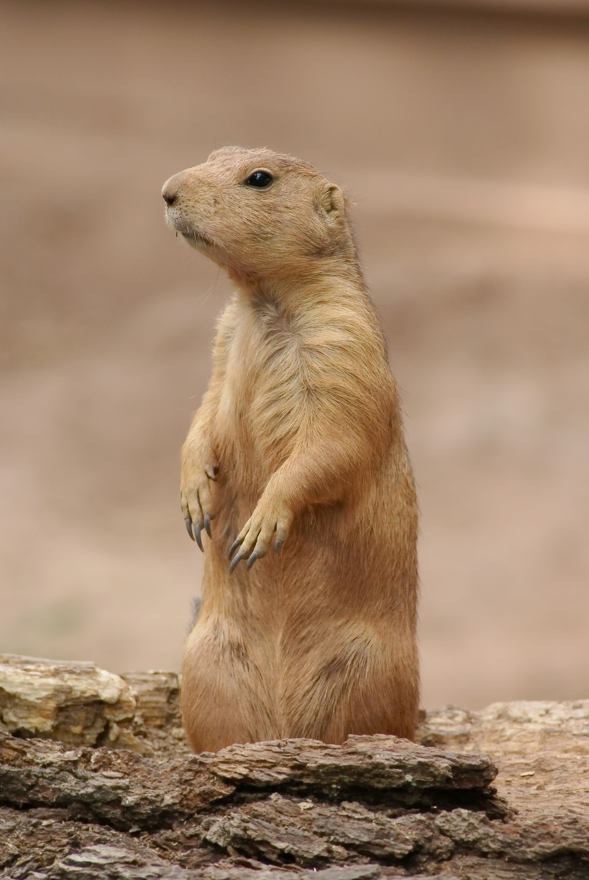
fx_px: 6607
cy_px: 440
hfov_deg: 5.1
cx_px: 294
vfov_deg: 7.6
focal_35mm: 270
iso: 400
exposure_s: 1/400
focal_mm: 180
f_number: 7.1
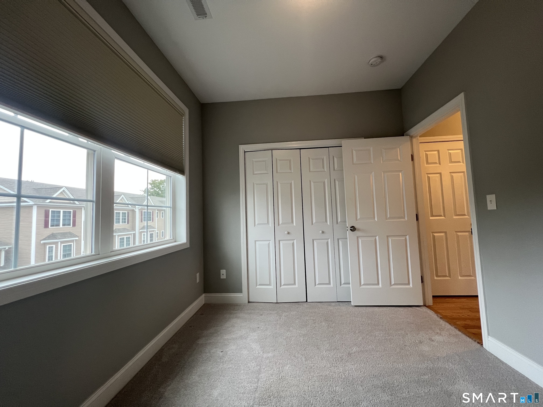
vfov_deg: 89.9
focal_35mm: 13
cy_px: 204
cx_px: 272
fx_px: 204
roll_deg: +2.7
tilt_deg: +2.6
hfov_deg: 106.2
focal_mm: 1.57
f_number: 1.8
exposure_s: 1/120
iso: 160
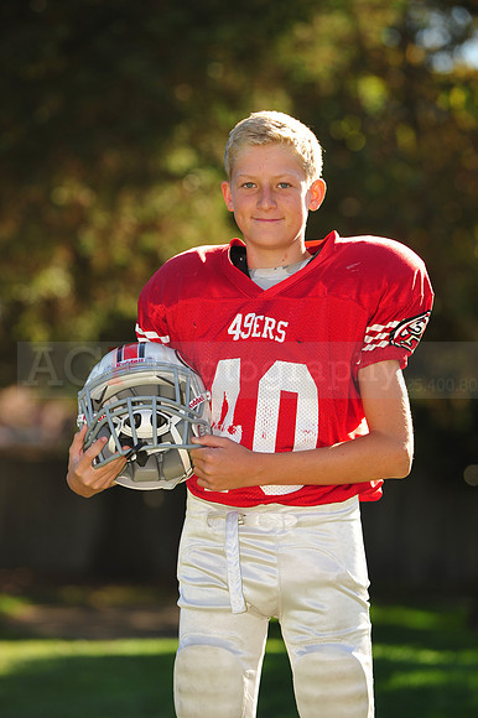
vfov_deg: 11.4
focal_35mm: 180
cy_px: 359
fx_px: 3589
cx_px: 239
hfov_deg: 7.6
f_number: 4.5
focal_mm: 180
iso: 200
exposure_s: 1/400
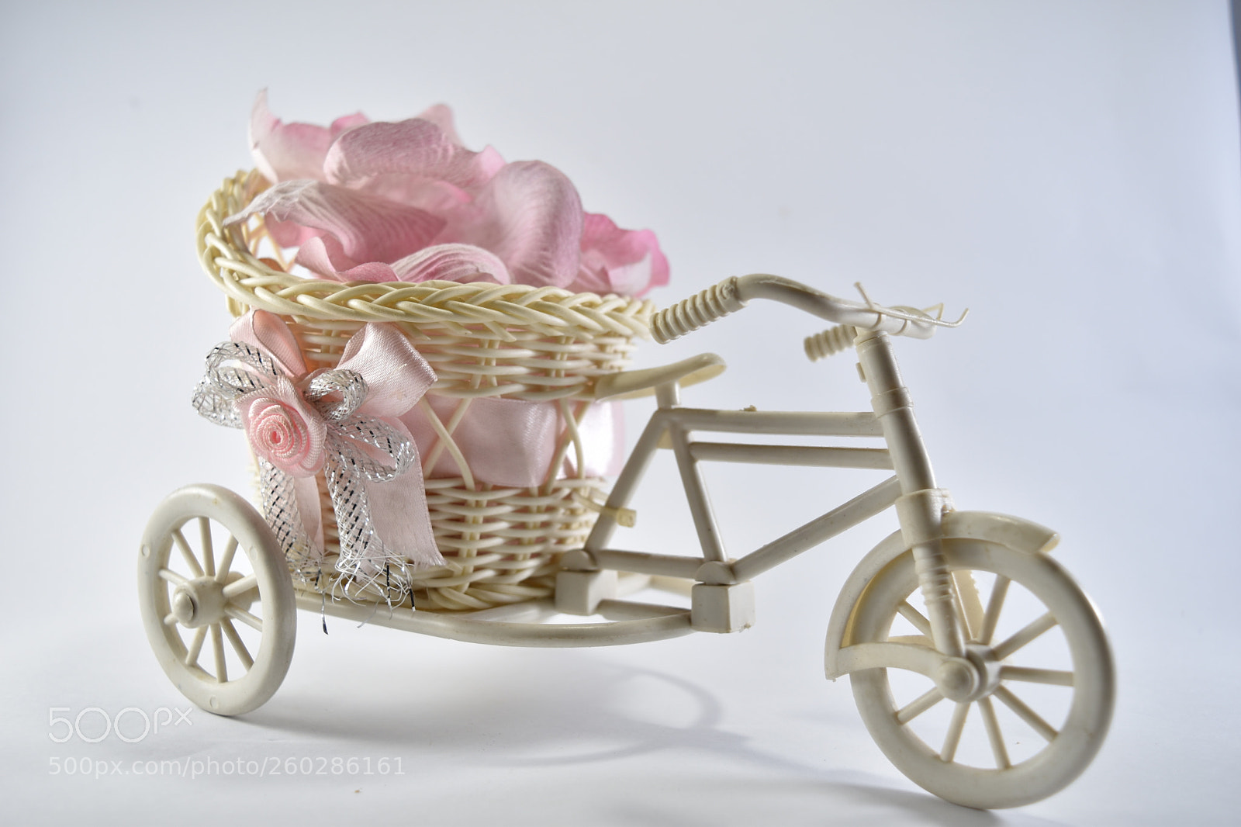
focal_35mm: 36
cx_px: 620
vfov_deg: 36.9
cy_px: 414
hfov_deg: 53.1
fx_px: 1241
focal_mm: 24
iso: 100
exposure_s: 1/60
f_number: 4.5
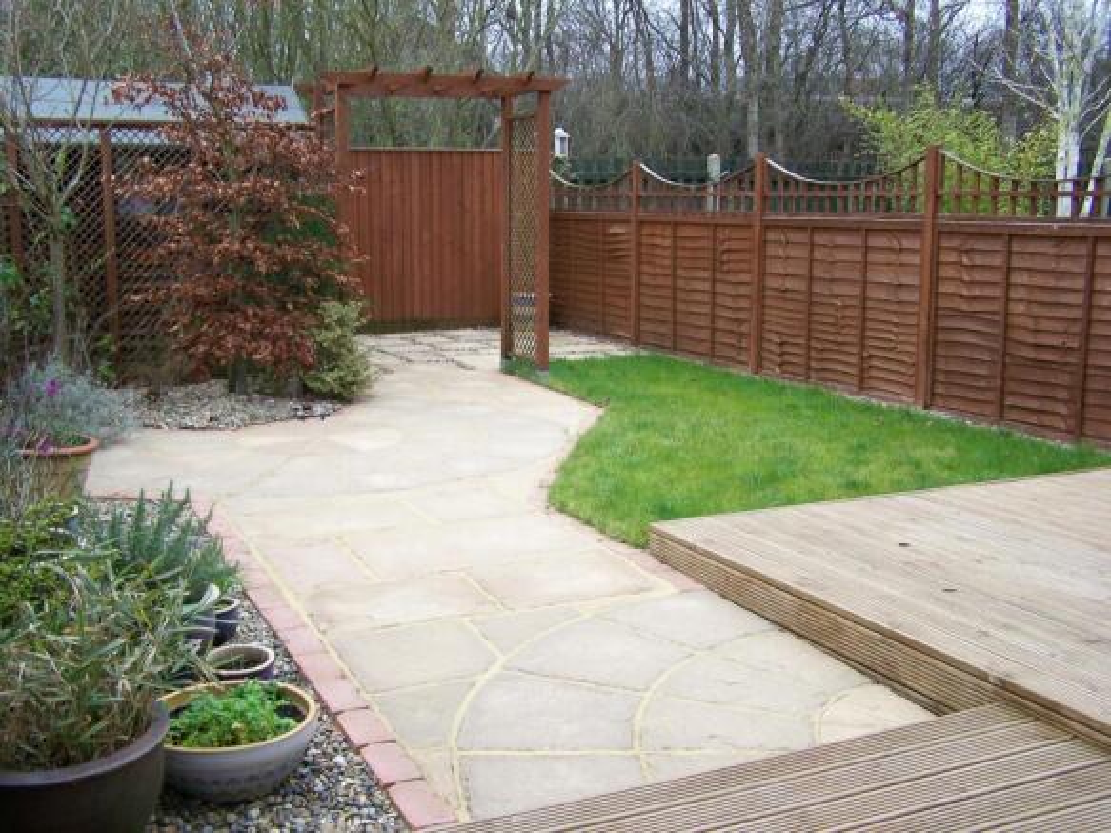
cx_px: 556
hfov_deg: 49.0
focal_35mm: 38
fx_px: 1219
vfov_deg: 37.7
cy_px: 416
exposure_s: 1/250
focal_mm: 6.3
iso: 64
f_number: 2.8
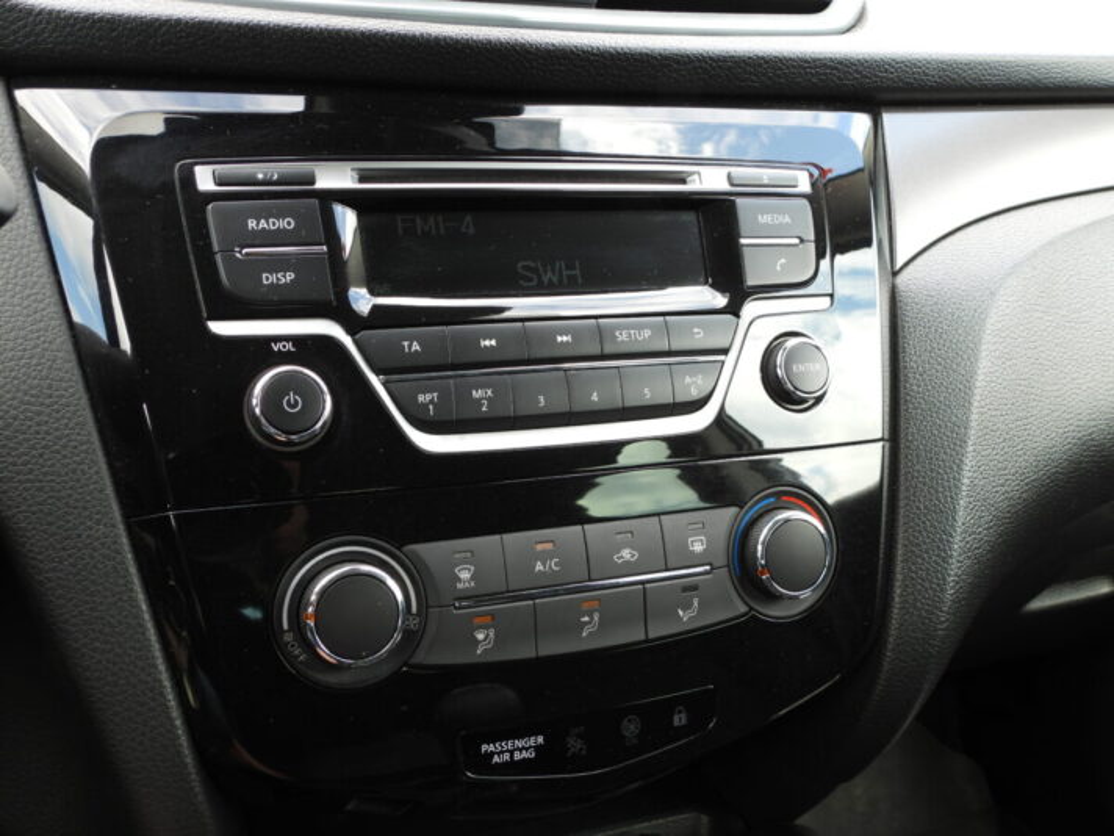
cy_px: 418
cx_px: 557
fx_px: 1126
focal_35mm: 35
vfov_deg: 40.7
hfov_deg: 52.6
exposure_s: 1/60
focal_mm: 6.3
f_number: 3.2
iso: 100
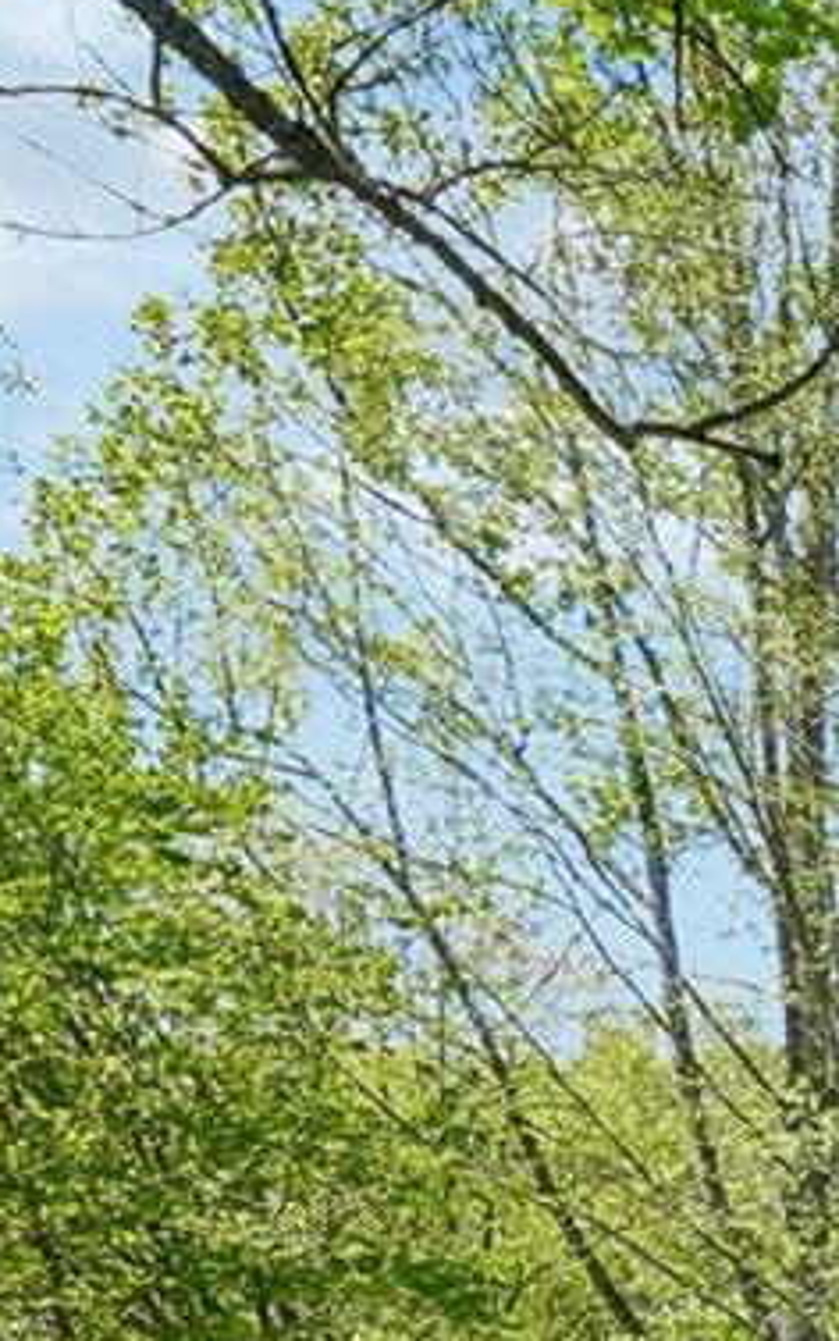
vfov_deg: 21.1
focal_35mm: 83
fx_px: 3033
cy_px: 2008
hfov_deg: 10.6
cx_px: 2549
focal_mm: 10
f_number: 8
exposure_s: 1/100
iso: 100
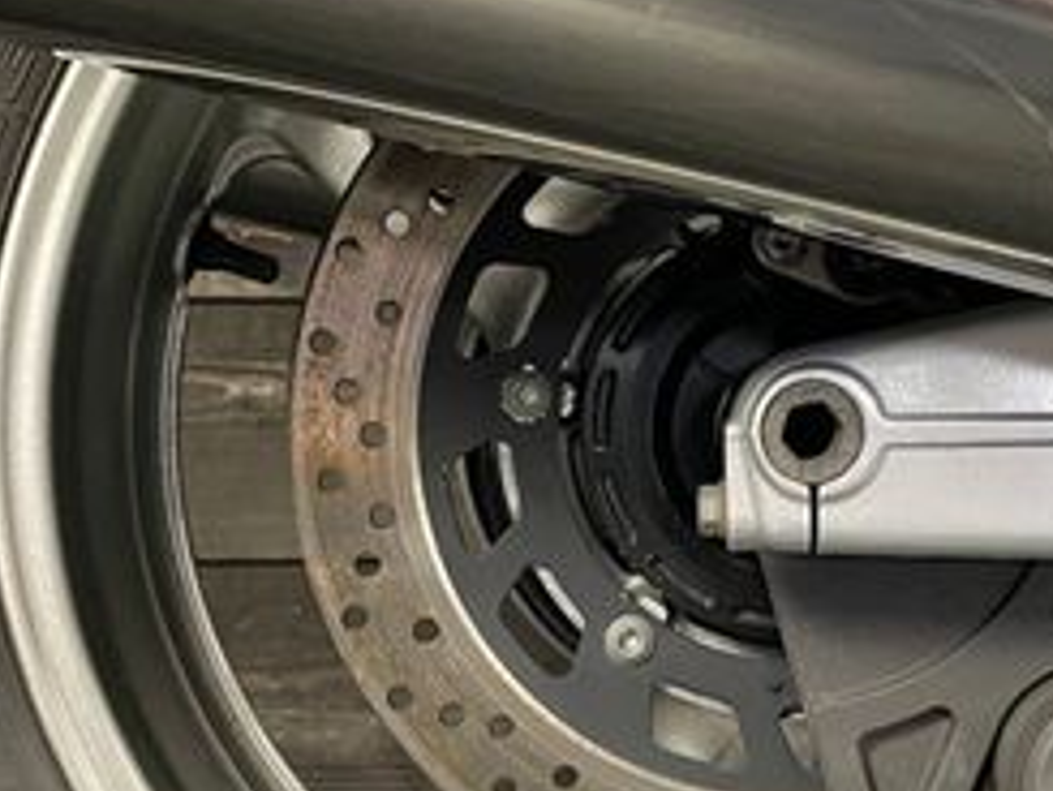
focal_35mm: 68
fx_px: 2070
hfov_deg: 28.3
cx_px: 739
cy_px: 417
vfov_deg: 21.6
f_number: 1.6
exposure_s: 1/50
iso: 500
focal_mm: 4.2
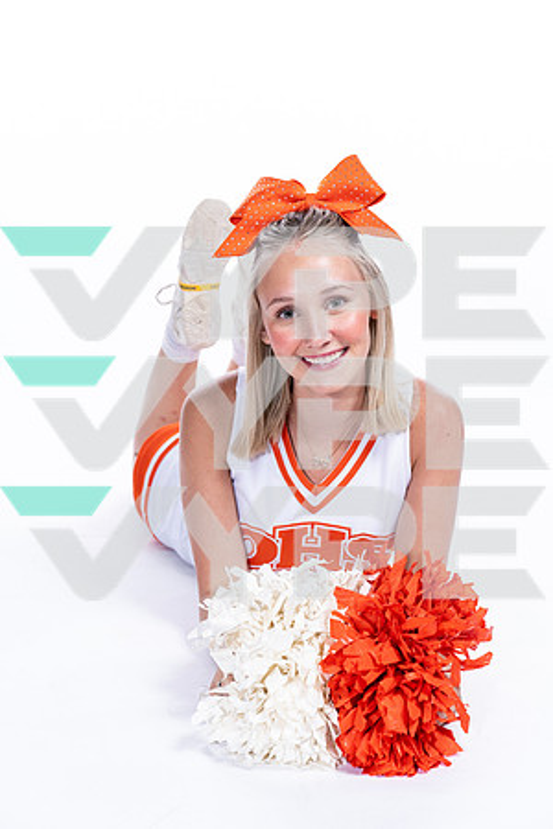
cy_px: 414
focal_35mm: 63
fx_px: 1452
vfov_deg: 31.9
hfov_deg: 21.6
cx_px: 276
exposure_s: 1/250
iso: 400
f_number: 5.6
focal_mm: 63
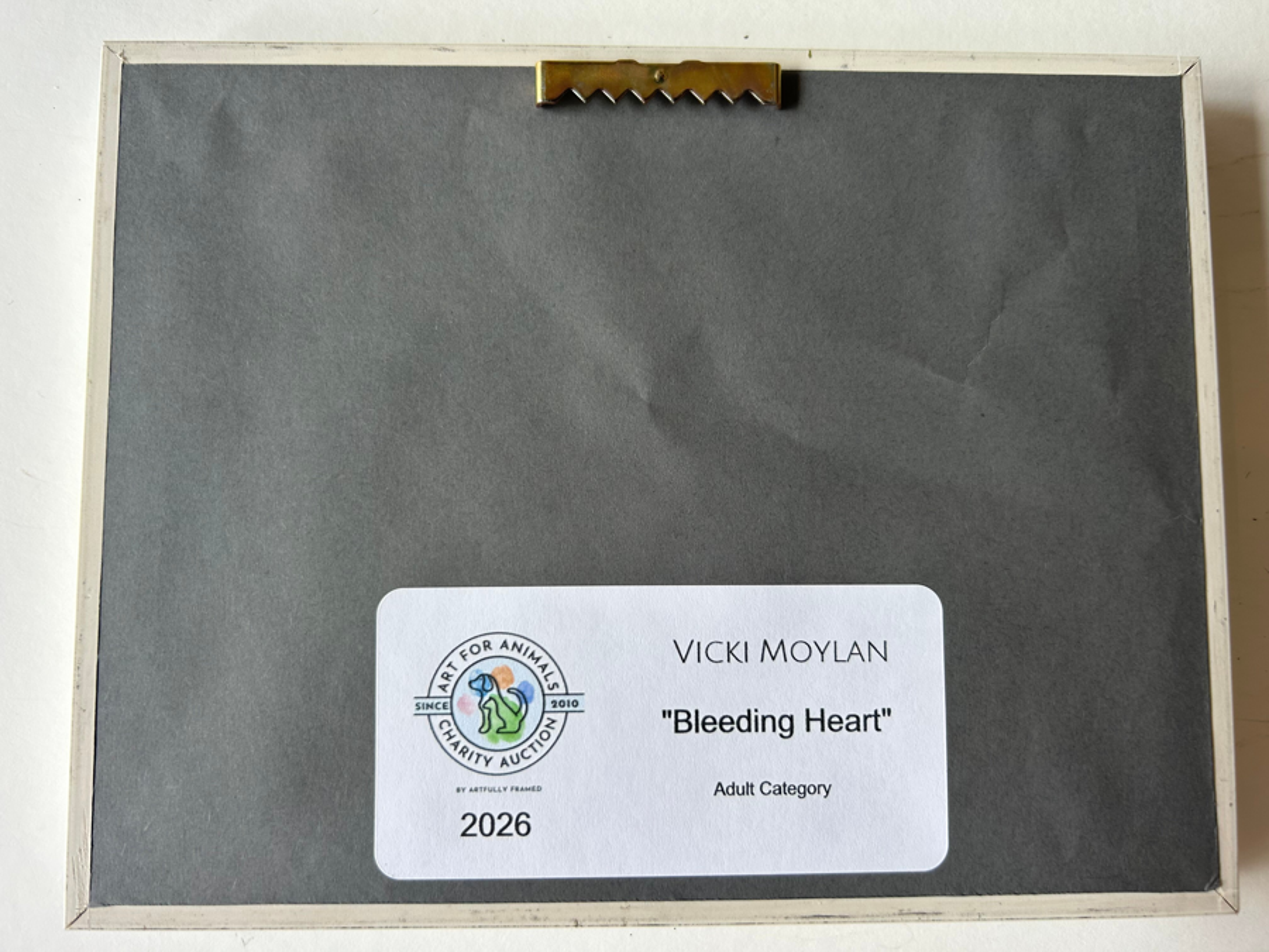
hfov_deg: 67.3
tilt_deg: -82.9
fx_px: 953
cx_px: 634
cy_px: 476
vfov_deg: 53.1
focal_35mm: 26
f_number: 1.5
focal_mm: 5.7
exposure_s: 1/120
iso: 40
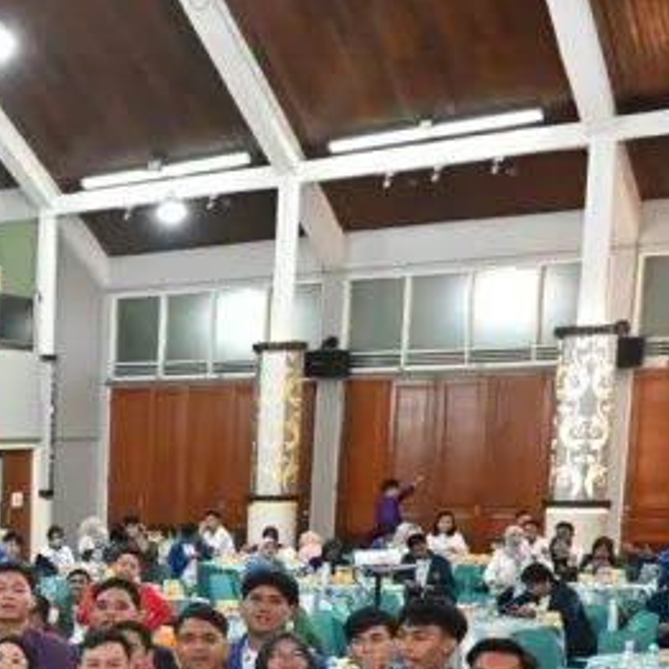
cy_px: 642
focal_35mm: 67
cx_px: -286
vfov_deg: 24.7
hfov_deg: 22.1
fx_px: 1465
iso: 6400
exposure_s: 1/250
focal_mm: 24
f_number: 4
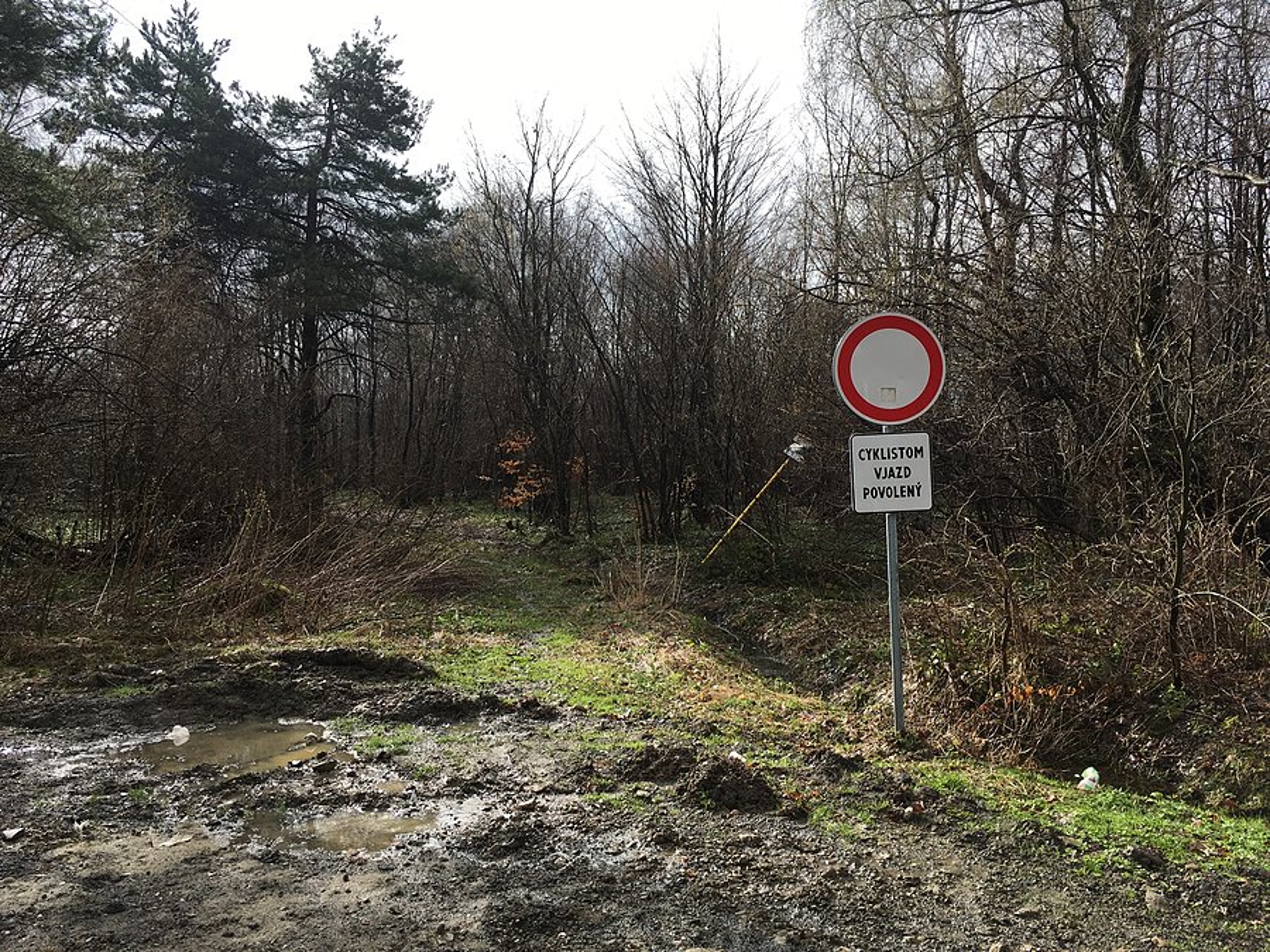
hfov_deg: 61.7
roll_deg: +0.0
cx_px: 635
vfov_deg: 48.2
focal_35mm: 29
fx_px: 1064
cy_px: 476
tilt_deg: -1.9
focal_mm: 4.15
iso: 25
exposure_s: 1/509
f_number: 2.2
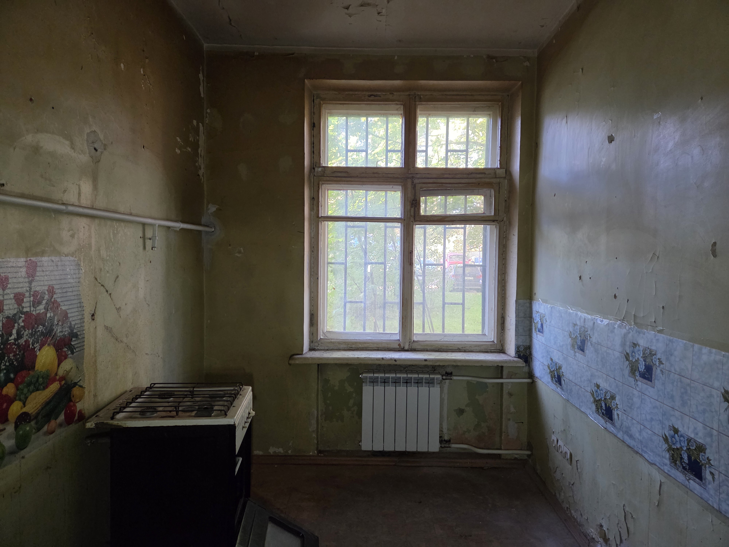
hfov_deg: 73.9
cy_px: 274
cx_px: 364
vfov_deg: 58.9
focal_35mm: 23
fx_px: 484
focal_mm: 5.4
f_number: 1.8
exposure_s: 1/100
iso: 640
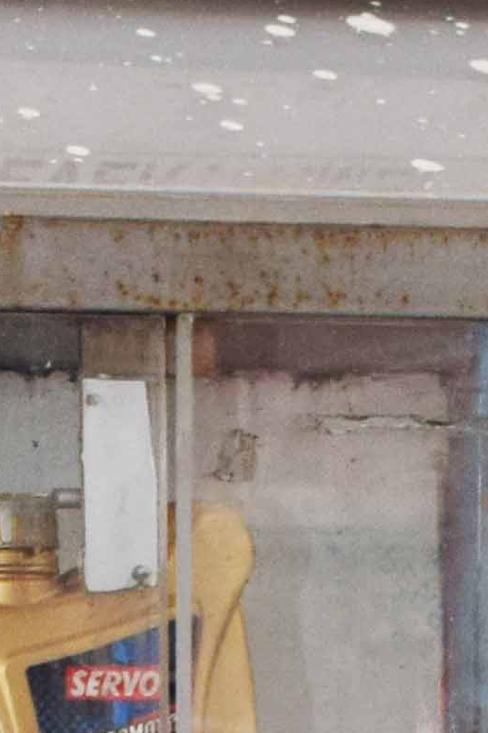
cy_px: 1608
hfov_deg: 3.2
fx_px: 8828
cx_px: -131
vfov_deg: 4.7
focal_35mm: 434
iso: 400
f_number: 8
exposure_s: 1/125
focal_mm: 38
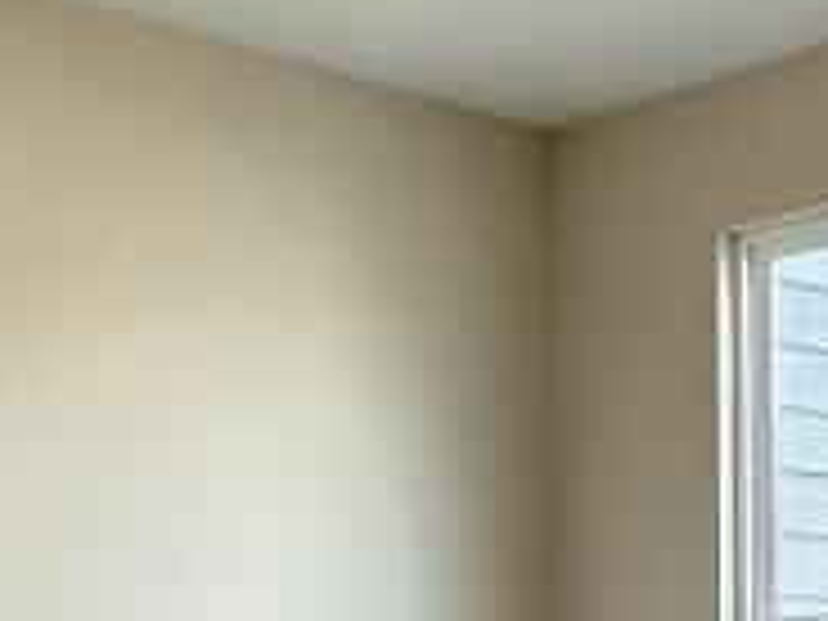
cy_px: 693
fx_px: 1866
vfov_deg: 18.2
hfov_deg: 24.9
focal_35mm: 78
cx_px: 567
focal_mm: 2.22
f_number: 2.2
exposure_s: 1/120
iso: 125
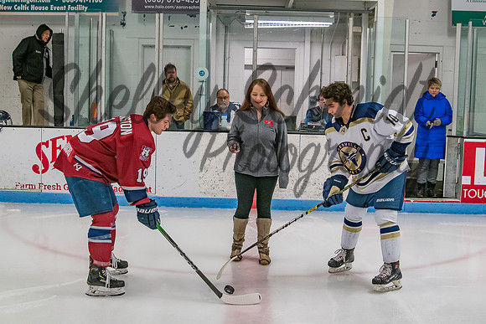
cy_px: 146
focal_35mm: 47
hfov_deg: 42.1
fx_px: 630
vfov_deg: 28.8
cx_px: 254
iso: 2000
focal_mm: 28
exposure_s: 1/250
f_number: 5
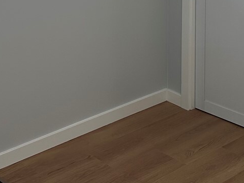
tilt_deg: -9.2
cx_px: 112
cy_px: -35
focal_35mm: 80
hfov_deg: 24.4
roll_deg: +0.8
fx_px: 564
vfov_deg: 17.6
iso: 100
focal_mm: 6.86
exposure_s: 1/163
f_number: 1.78
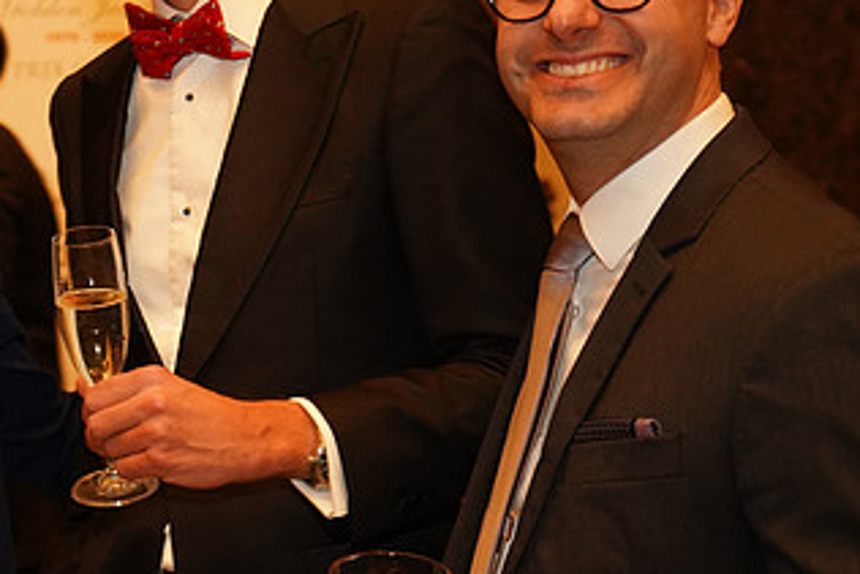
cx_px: 131
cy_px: 341
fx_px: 2151
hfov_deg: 22.2
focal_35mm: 90
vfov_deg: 15.2
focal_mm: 49
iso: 6400
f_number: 4
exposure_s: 1/125
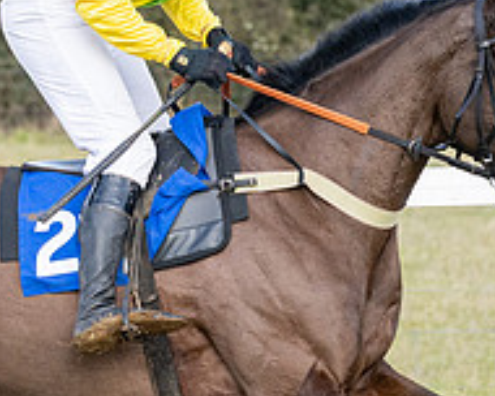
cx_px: 397
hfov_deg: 2.8
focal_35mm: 697
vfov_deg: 2.2
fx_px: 10211
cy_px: 378
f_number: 5
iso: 400
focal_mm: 115
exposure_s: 1/800
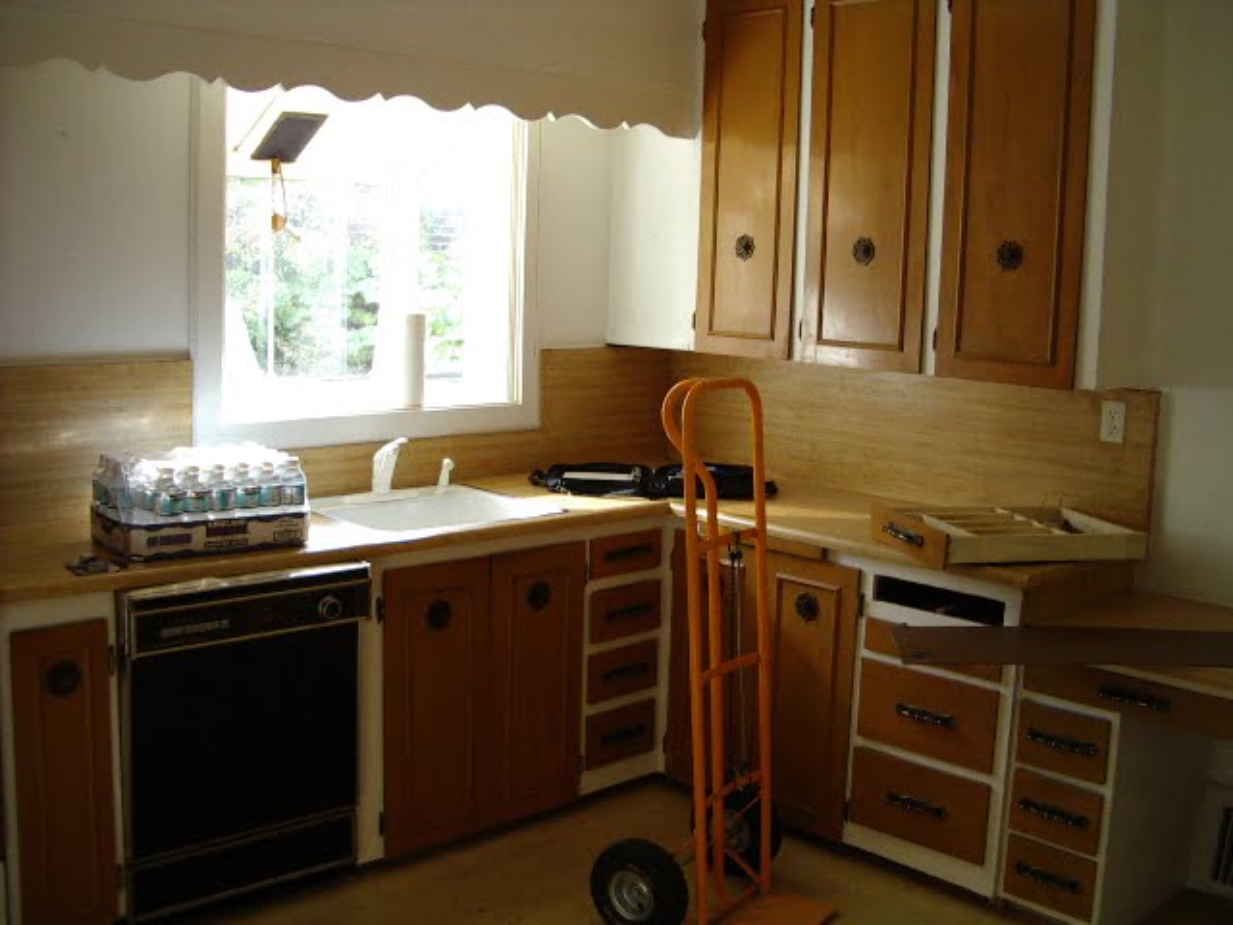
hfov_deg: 49.0
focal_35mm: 38
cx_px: 616
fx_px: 1354
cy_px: 462
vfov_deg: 37.7
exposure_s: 1/60
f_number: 2.6
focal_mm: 5.8
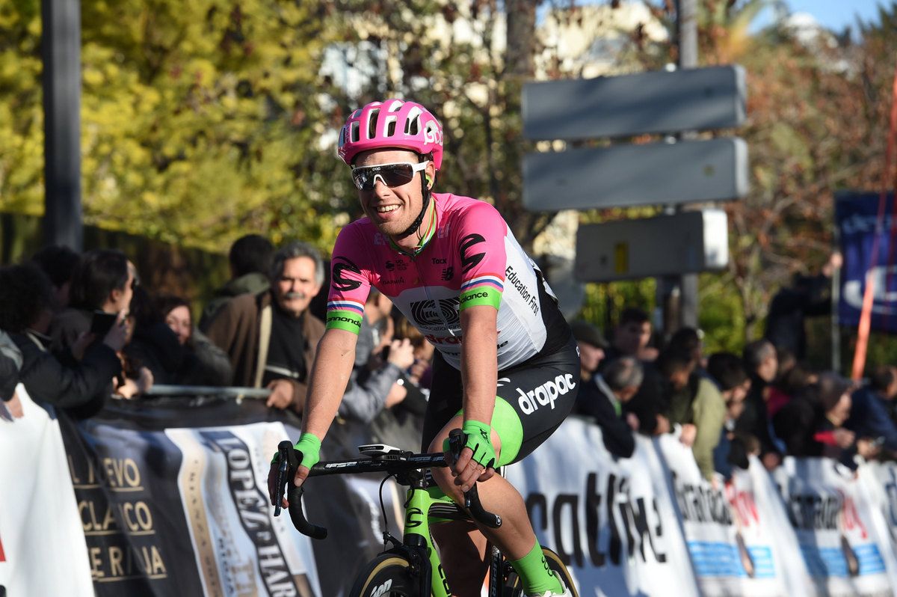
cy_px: 298
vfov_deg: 8.3
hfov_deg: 12.5
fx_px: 4108
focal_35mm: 165
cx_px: 448
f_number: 7.1
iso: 800
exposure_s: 1/1000
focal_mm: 165
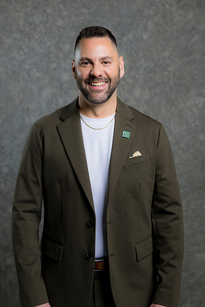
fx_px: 726
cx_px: 102
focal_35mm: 85
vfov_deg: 23.9
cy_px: 154
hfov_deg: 16.1
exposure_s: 1/200
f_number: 5
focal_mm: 85
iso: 125
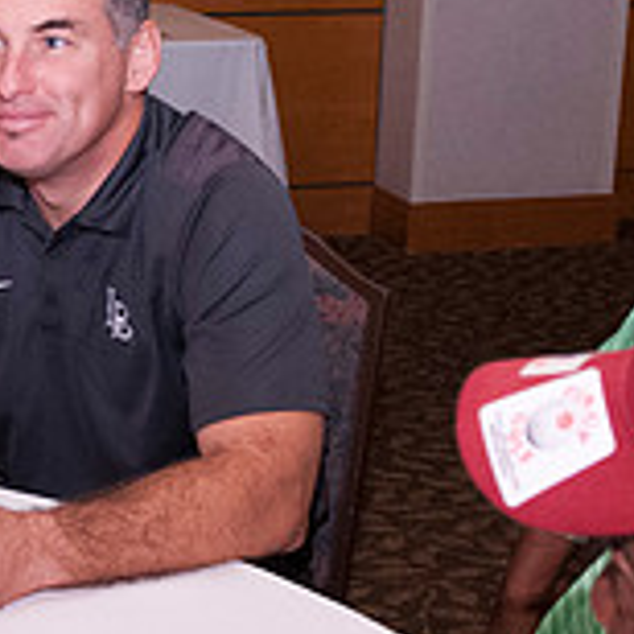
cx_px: 21
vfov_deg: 18.1
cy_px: 261
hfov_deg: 17.7
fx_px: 1989
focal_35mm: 96
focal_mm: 20
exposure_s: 1/100
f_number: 4.5
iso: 1250
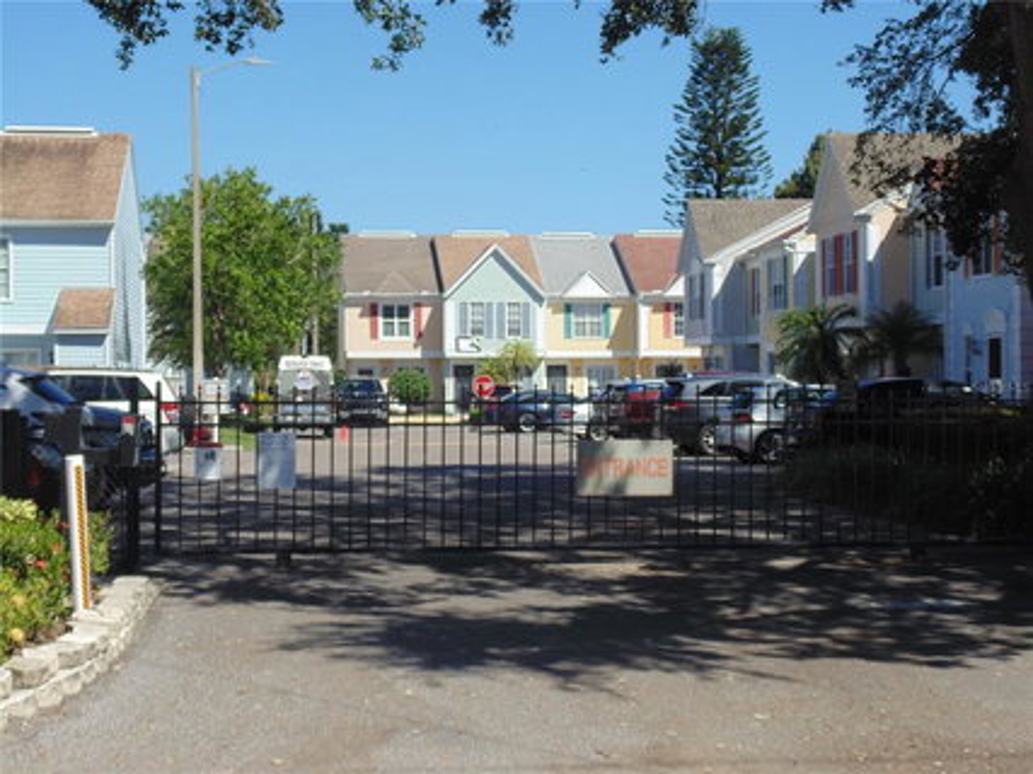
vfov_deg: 22.6
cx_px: 516
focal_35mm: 65
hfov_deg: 29.8
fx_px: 1939
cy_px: 387
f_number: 4.1
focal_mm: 11.7
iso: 80
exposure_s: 1/800
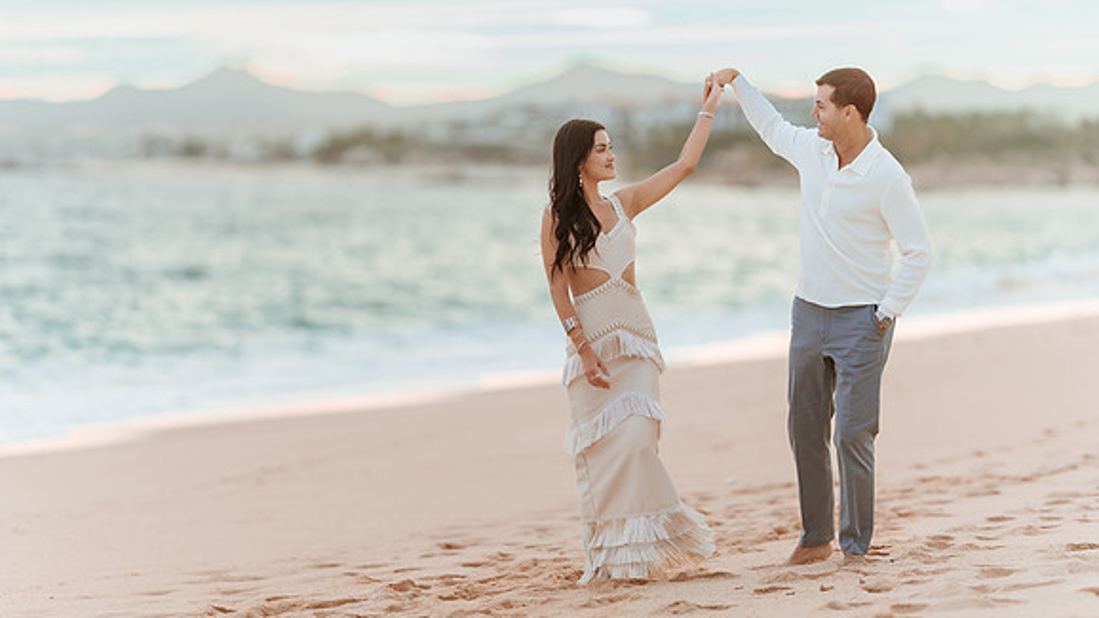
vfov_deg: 8.5
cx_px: 550
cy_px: 286
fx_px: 4138
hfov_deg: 15.1
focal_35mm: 142
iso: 320
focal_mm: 135
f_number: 1.8
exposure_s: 1/5000
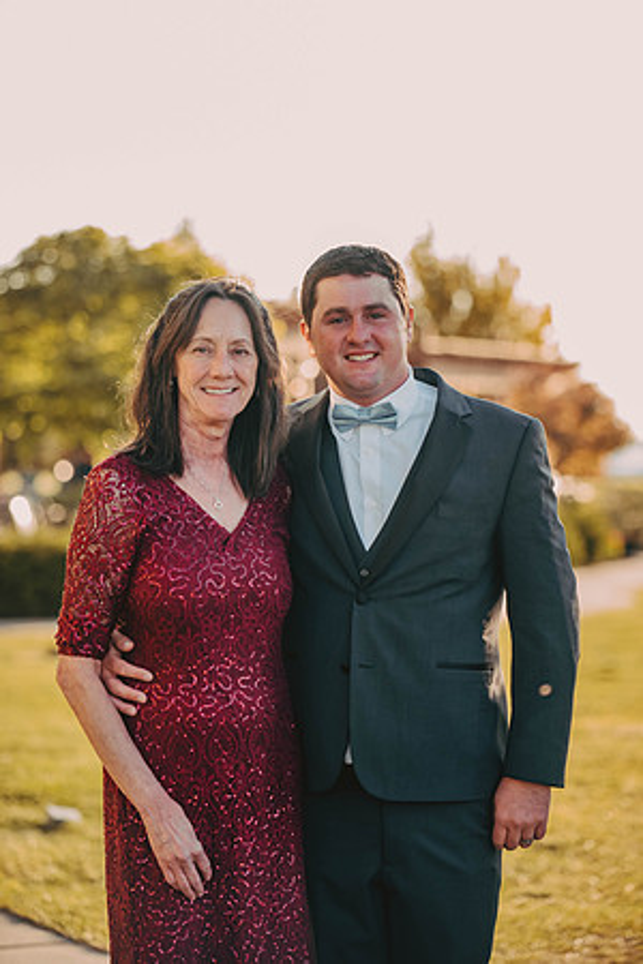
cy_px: 482
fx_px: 3108
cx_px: 322
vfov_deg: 17.6
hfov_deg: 11.8
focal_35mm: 116
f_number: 2.8
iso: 800
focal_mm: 116
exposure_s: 1/1000
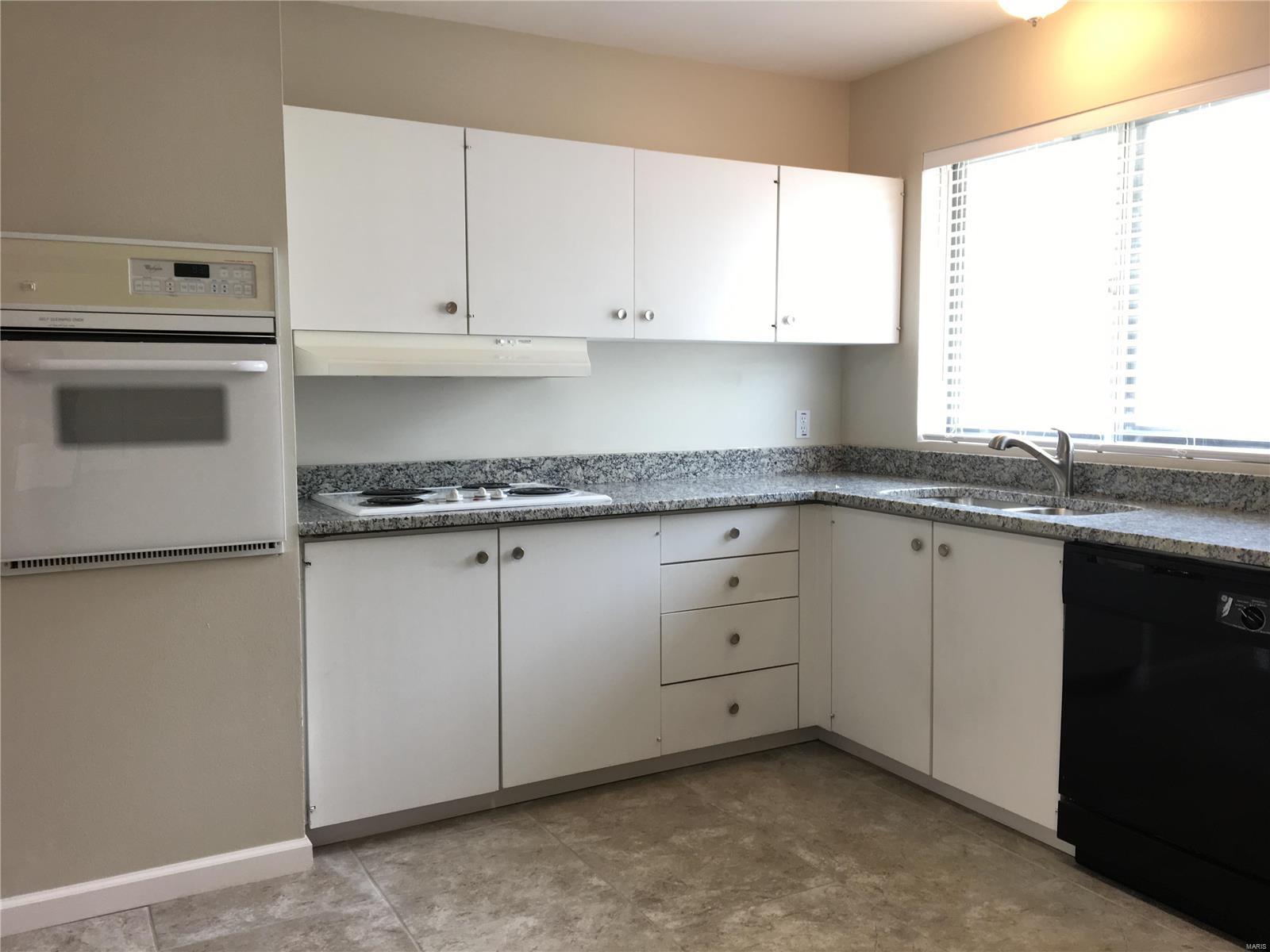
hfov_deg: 61.7
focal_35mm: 29
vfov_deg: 48.2
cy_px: 476
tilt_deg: -3.6
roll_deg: -0.1
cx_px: 635
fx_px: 1064
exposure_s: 1/30
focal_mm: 4.15
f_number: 2.2
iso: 40
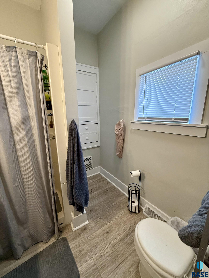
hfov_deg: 85.7
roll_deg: +0.0
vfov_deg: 102.1
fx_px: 113
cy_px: 139
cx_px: 104
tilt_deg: -12.5
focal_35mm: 14
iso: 320
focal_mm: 2.22
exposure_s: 1/120
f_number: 2.2
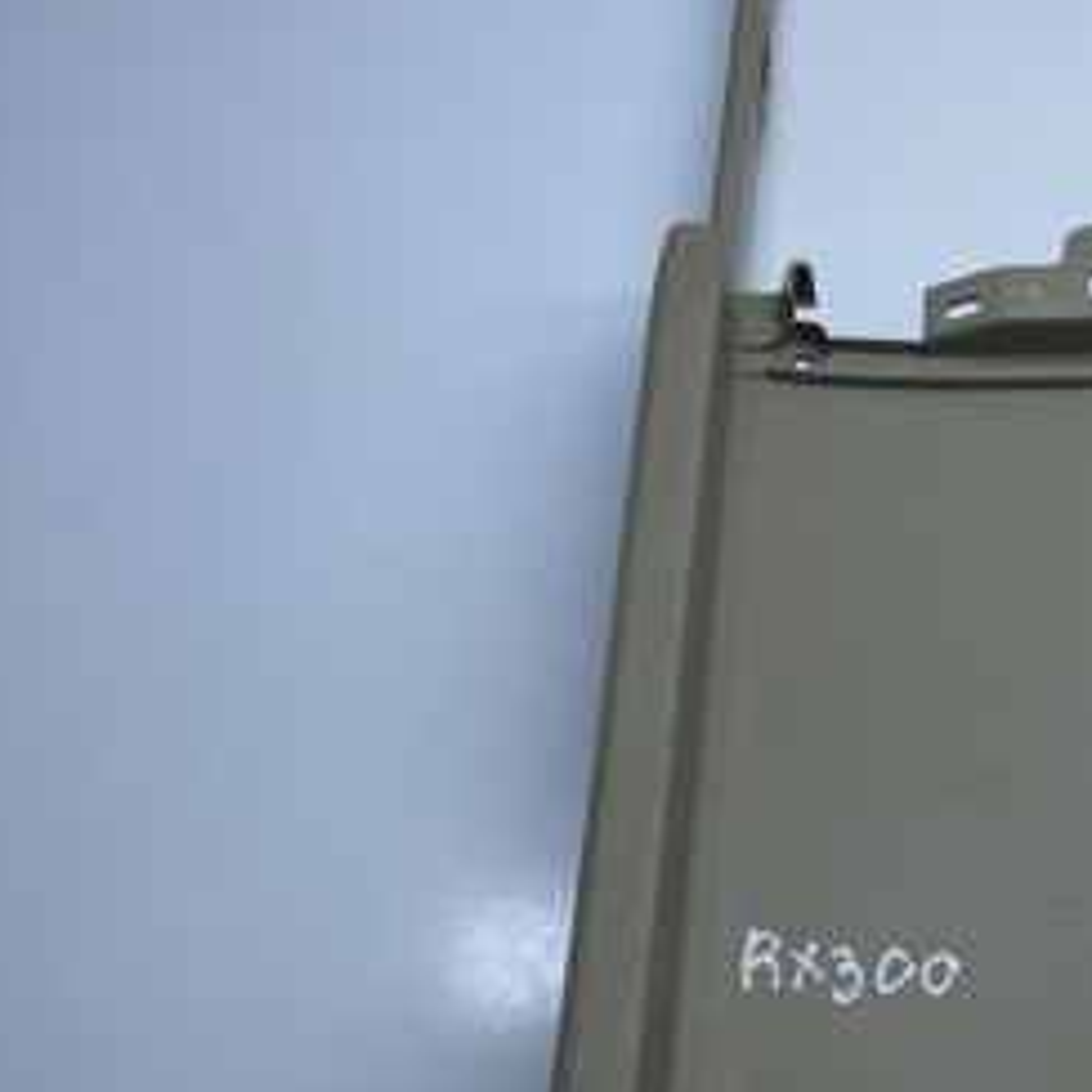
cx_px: 1047
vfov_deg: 29.4
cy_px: 676
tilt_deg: -57.2
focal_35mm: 58
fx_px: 2070
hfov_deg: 28.1
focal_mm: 5.1
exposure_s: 1/1767
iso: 32
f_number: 1.6
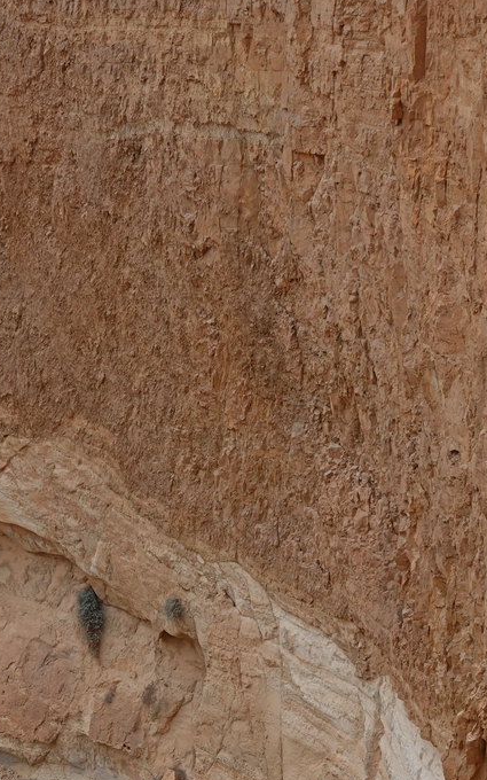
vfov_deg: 12.7
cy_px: 775
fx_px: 3461
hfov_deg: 8.0
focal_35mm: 163
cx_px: 136
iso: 100
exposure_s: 1/60
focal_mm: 24.79
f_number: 6.3
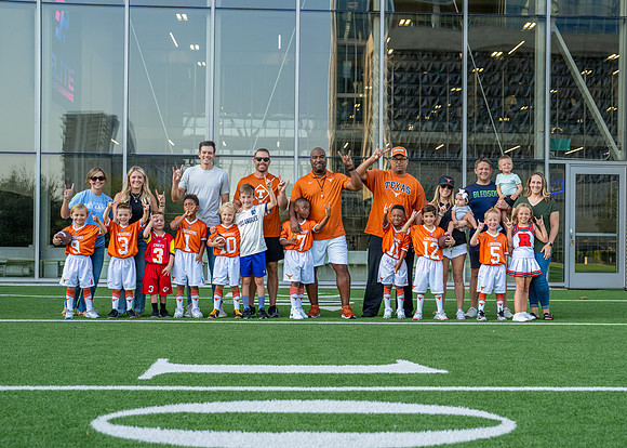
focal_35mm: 57
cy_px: 237
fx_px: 1017
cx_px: 325
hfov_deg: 34.2
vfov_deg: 24.8
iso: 400
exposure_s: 1/640
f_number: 3.5
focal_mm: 50
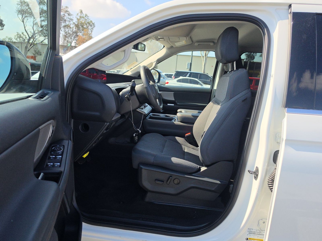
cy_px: 120
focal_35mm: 23
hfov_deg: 73.9
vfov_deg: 58.9
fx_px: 214
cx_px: 161
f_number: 1.4
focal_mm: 6.5
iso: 63
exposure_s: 1/4432
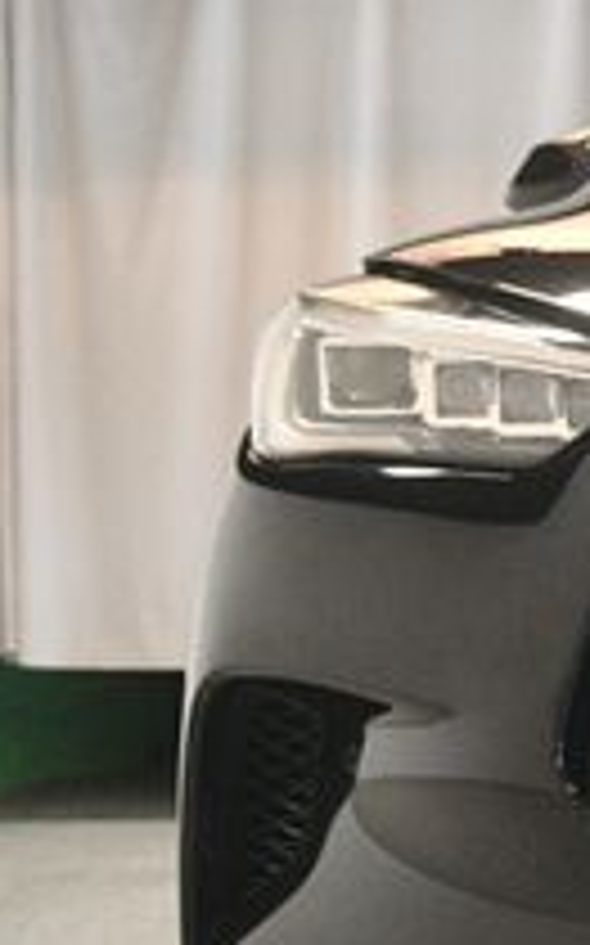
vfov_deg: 18.6
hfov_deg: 10.2
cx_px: 1401
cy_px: 585
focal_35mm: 112
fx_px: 2885
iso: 2800
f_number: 3.8
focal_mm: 24
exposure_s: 1/125
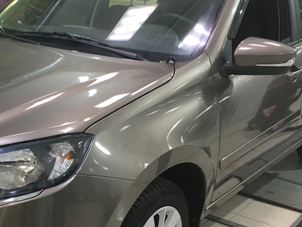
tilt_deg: -17.2
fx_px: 524
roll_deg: -3.0
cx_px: 68
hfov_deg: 31.5
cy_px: 124
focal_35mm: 60
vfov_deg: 24.4
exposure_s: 1/33
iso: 80
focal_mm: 4.15
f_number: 2.2
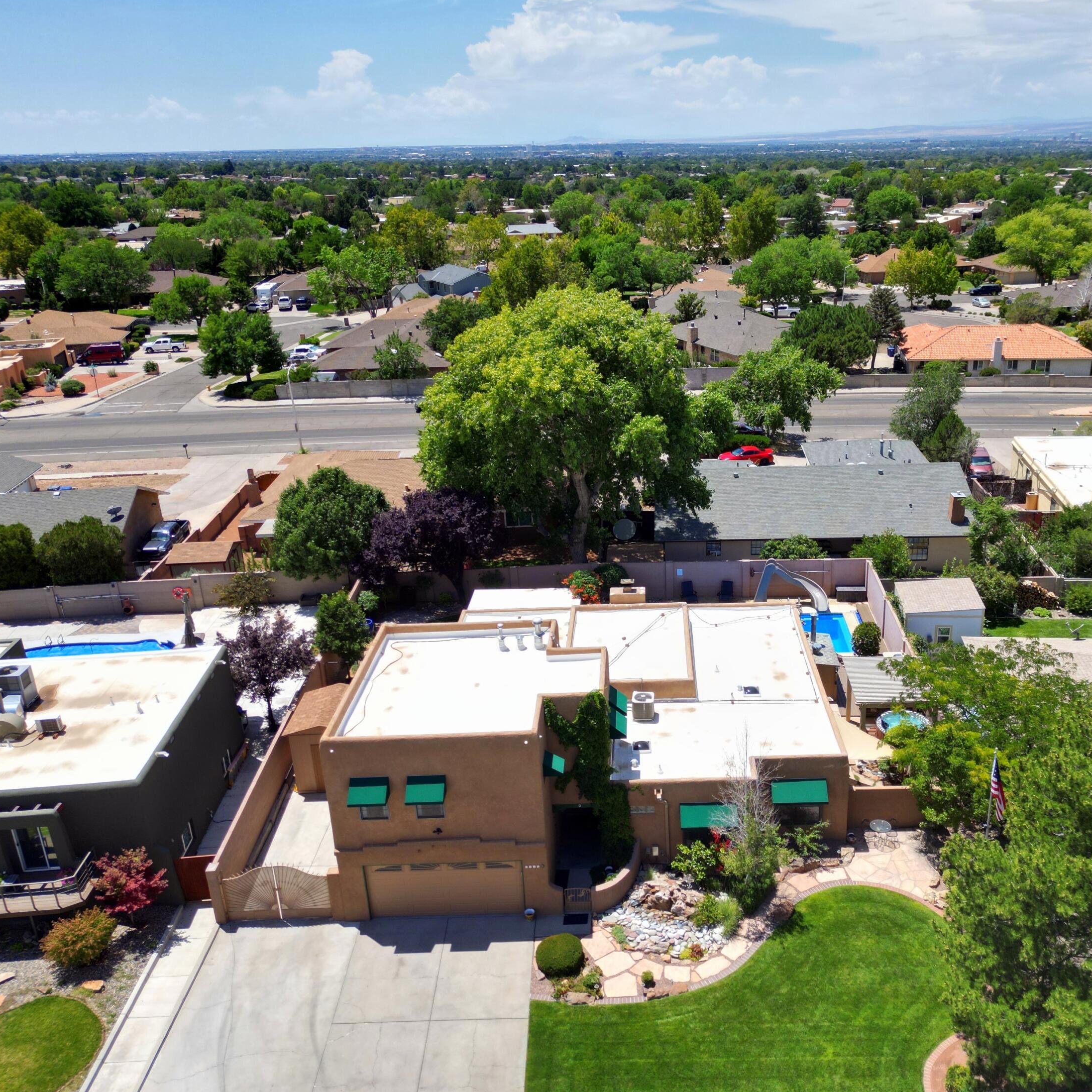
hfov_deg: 55.3
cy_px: 542
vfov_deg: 55.6
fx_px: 1035
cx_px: 645
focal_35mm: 29
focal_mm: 6.72
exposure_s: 1/3200
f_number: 1.7
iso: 110
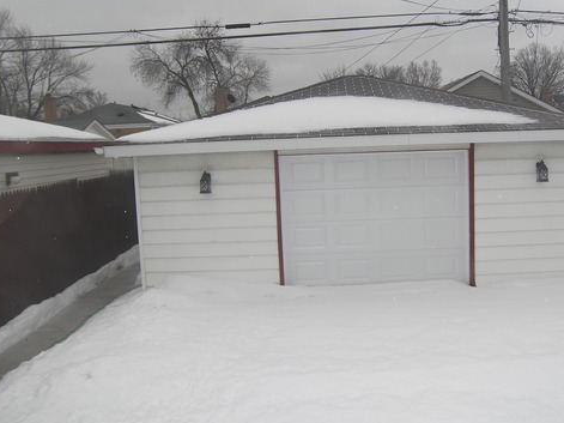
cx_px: 315
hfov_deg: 53.8
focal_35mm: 34
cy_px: 201
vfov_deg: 41.8
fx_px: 554
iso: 50
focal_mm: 5.3
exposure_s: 1/400
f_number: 2.8
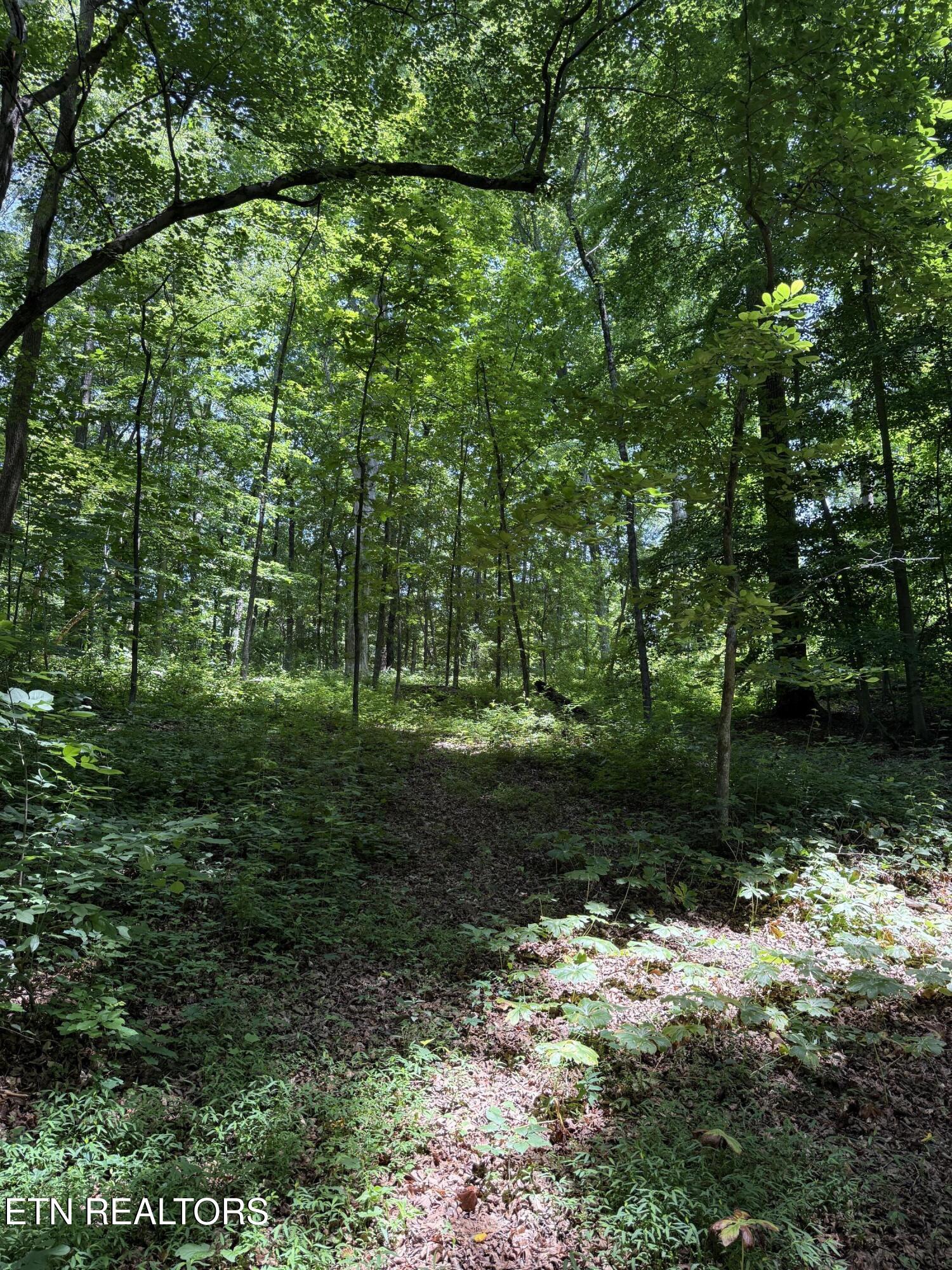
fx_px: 880
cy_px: 635
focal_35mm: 24
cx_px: 476
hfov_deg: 56.8
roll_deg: +0.2
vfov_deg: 71.6
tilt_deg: +14.2
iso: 100
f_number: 1.78
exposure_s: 1/243
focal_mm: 6.76
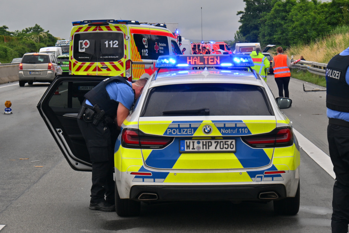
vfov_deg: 19.5
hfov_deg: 28.8
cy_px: 116
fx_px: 679
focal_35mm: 70
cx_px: 174
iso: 200
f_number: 18
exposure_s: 1/100
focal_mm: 70
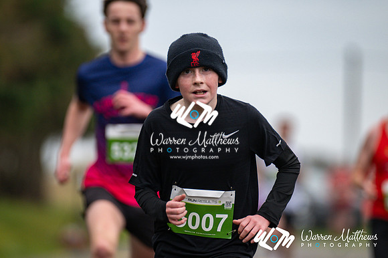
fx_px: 4847
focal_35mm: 450
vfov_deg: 3.1
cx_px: 194
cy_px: 129
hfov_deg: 4.6
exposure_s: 1/1600
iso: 320
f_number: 2.8
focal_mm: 300
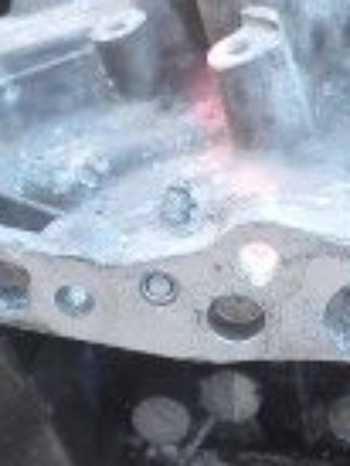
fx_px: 1575
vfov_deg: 16.4
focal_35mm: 117
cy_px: 480
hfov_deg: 12.7
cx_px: 173
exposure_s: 1/100
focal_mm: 5.23
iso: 64
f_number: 1.8
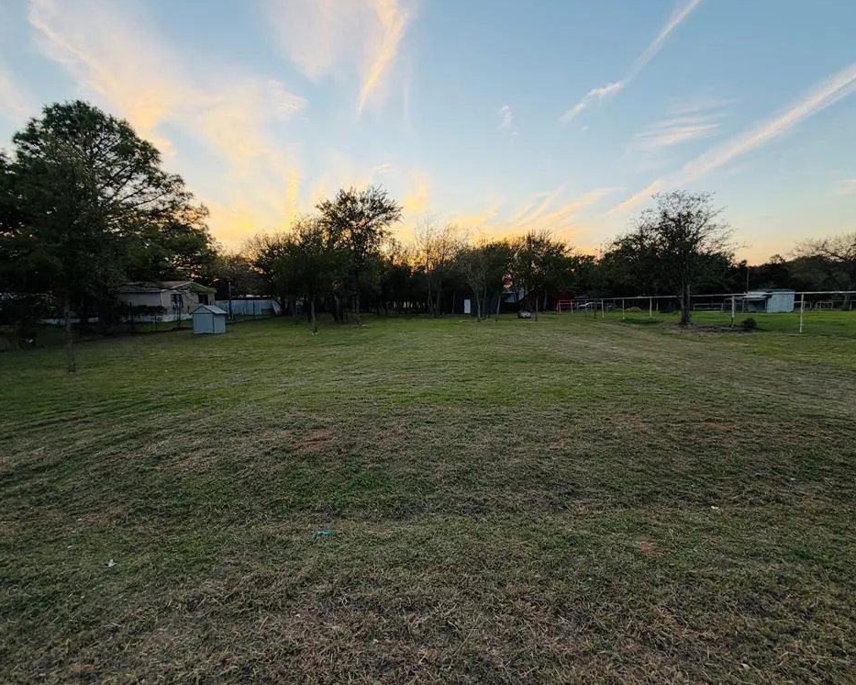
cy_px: 337
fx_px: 380
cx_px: 428
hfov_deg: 96.8
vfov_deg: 84.0
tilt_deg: -5.9
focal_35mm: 15
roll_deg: +0.3
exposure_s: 1/121
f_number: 2.2
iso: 50
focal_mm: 2.22
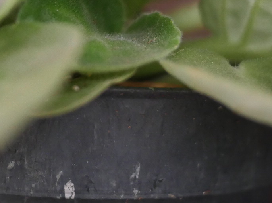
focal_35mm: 115
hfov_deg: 16.9
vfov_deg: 12.7
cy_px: -8
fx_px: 903
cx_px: 38
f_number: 1.7
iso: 1600
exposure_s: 1/640
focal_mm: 20
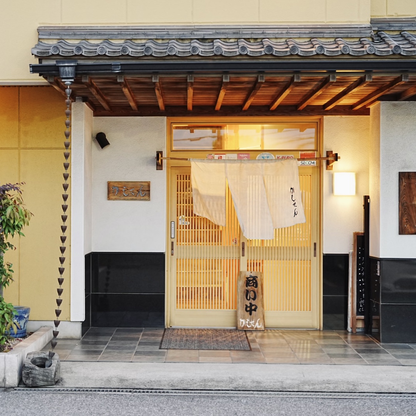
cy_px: 208
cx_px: 120
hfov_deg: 24.8
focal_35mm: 69
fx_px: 938
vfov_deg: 25.0
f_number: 2.8
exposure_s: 1/60
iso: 1250
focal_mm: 54
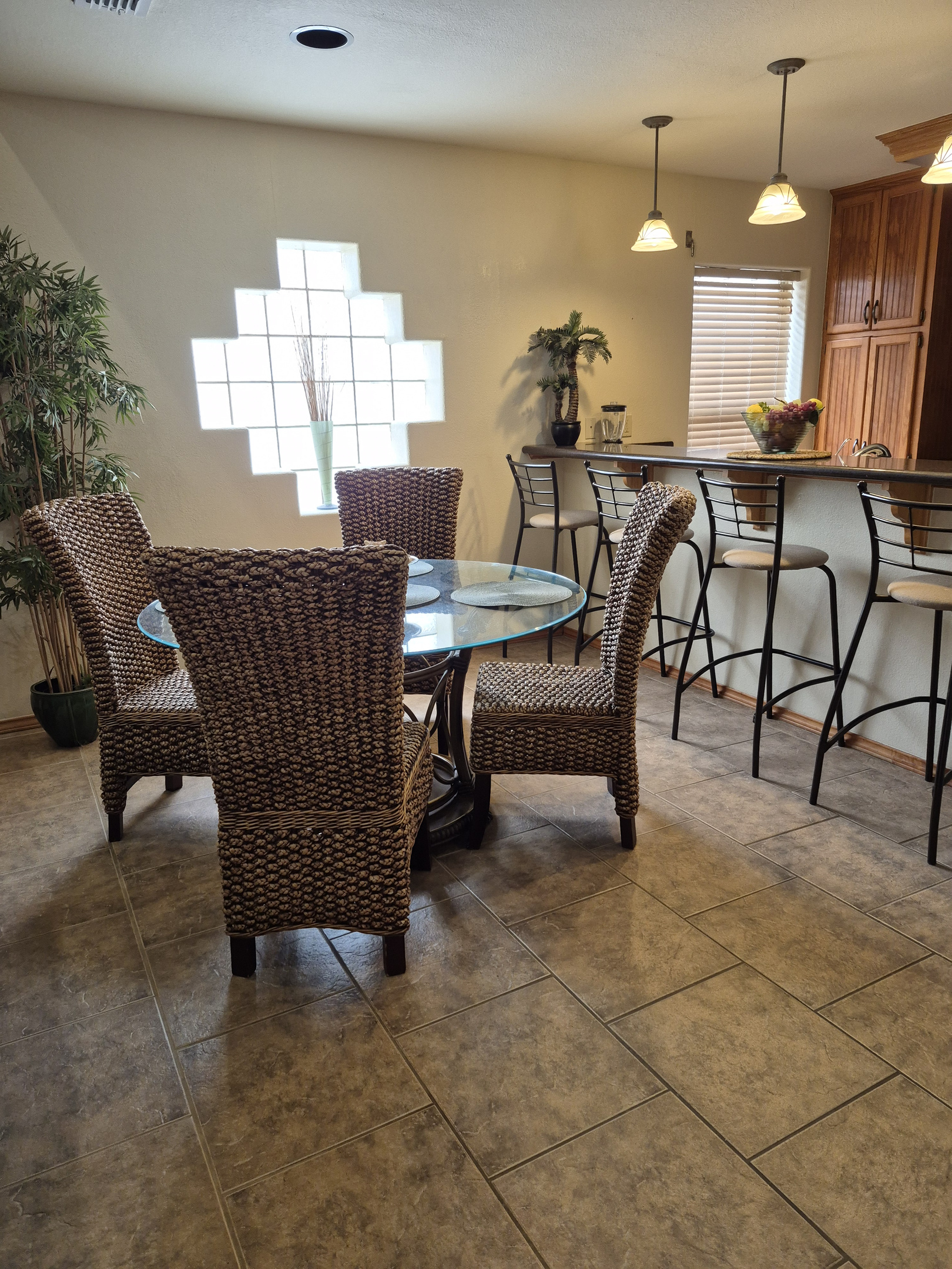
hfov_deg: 58.9
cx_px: 476
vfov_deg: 73.9
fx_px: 843
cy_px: 634
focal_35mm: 23
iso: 160
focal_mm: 5.4
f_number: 1.8
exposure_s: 1/120
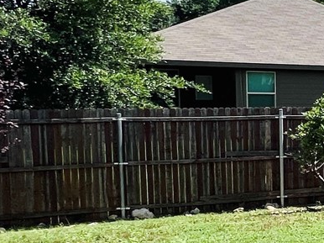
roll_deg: -2.5
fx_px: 645
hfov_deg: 19.3
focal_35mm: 69
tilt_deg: -4.6
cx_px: 616
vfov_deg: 21.3
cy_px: 149
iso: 32
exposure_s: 1/1647
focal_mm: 1.57
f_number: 1.8
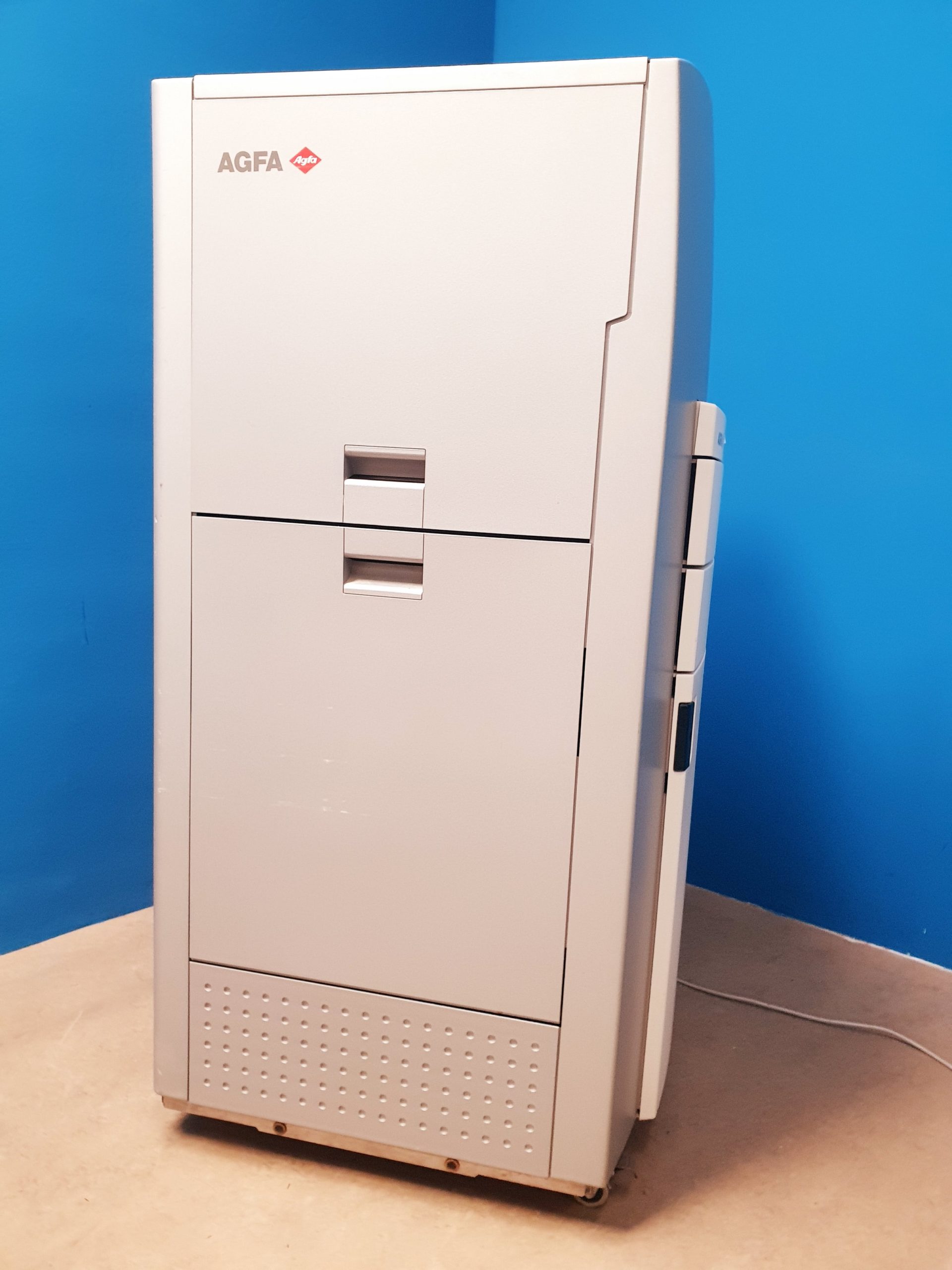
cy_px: 635
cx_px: 476
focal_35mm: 26
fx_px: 953
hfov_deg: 53.1
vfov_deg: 67.3
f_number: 2.4
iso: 320
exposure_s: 1/50
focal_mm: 4.3
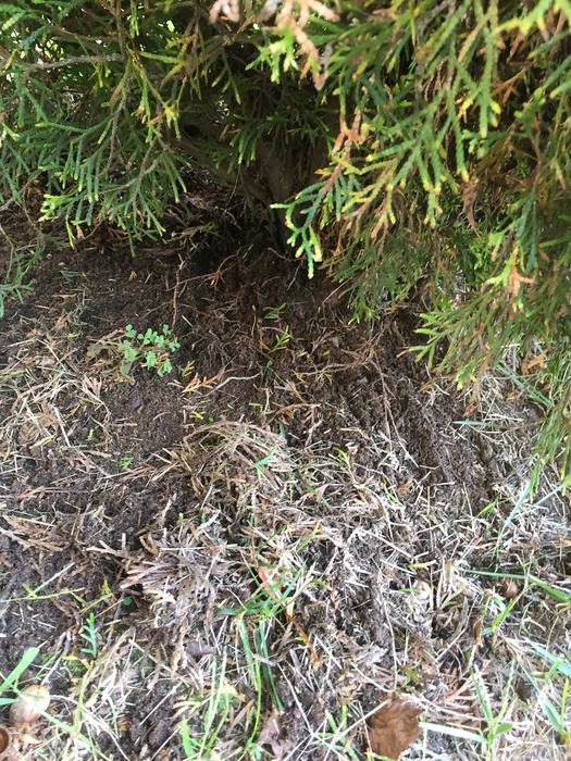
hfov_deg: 48.2
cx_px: 286
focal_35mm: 29
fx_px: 638
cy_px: 380
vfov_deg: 61.7
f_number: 2.2
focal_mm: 4.15
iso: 125
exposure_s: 1/30
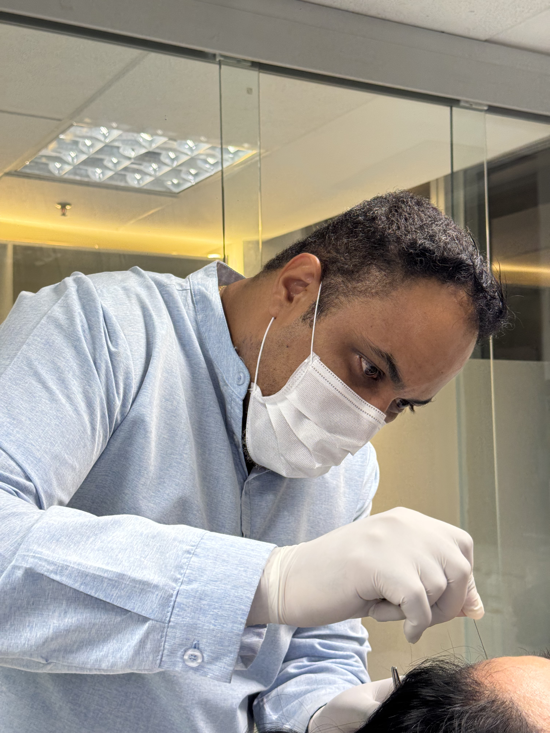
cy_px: 366
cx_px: 275
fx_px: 1017
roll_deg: +1.7
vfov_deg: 39.7
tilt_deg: +4.0
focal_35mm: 48
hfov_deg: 30.3
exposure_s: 1/60
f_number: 1.78
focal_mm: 6.76
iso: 64
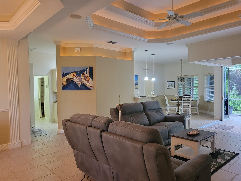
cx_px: 120
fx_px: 181
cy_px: 90
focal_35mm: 26
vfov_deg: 53.1
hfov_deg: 67.3
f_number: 1.8
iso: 320
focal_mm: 5.4
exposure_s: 1/40
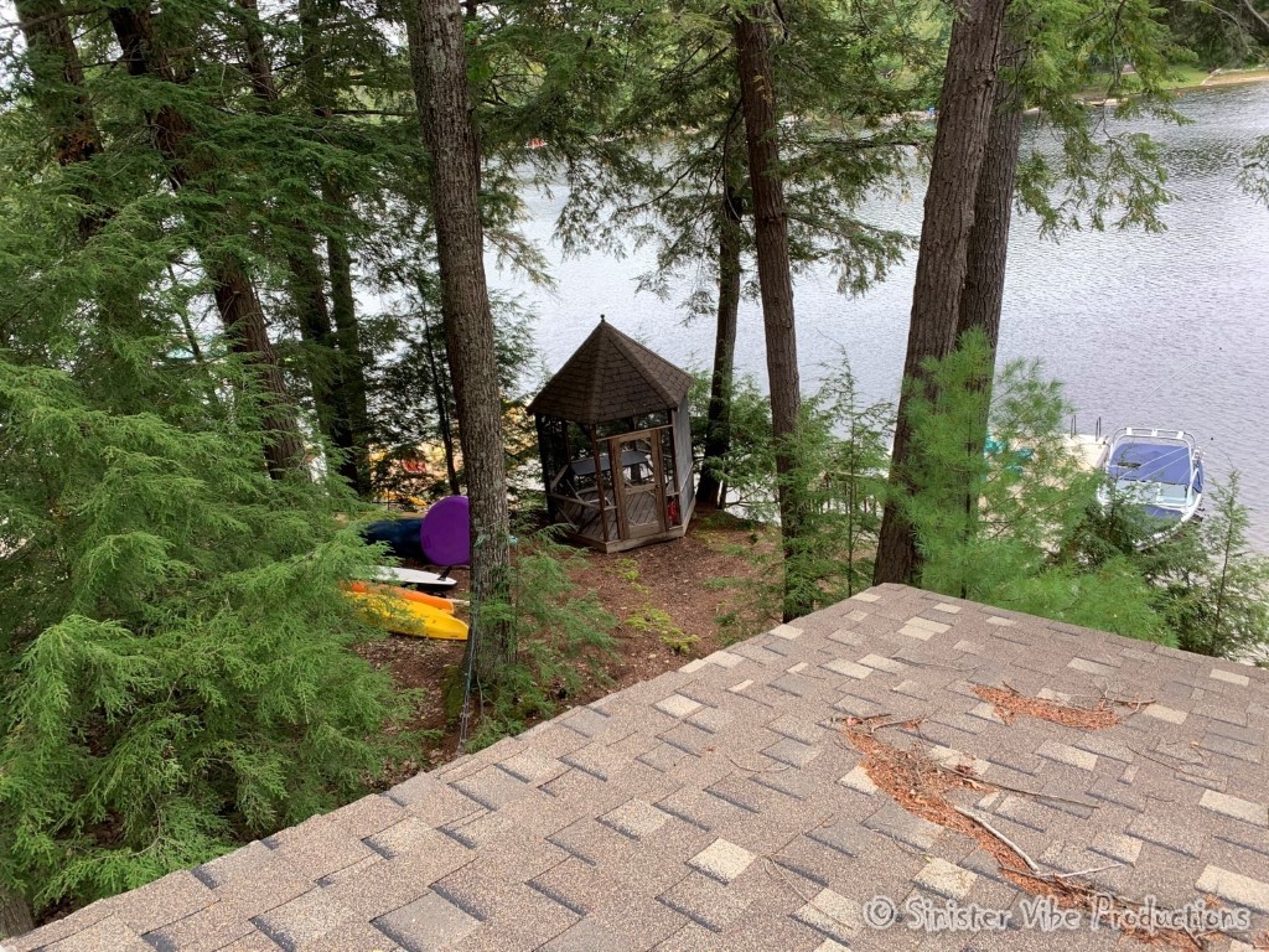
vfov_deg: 53.1
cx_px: 634
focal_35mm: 26
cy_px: 476
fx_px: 953
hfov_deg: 67.3
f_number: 1.8
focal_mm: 4.25
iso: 25
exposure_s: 1/128
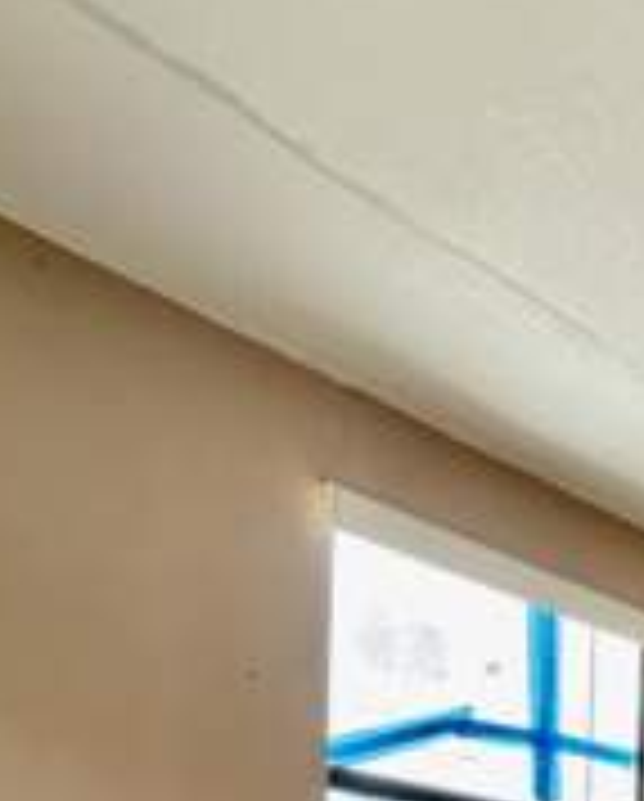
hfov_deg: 23.2
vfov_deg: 29.9
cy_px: 1053
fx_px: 1164
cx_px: 1027
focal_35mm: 49
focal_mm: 2.22
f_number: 2.2
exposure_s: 1/106
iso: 320
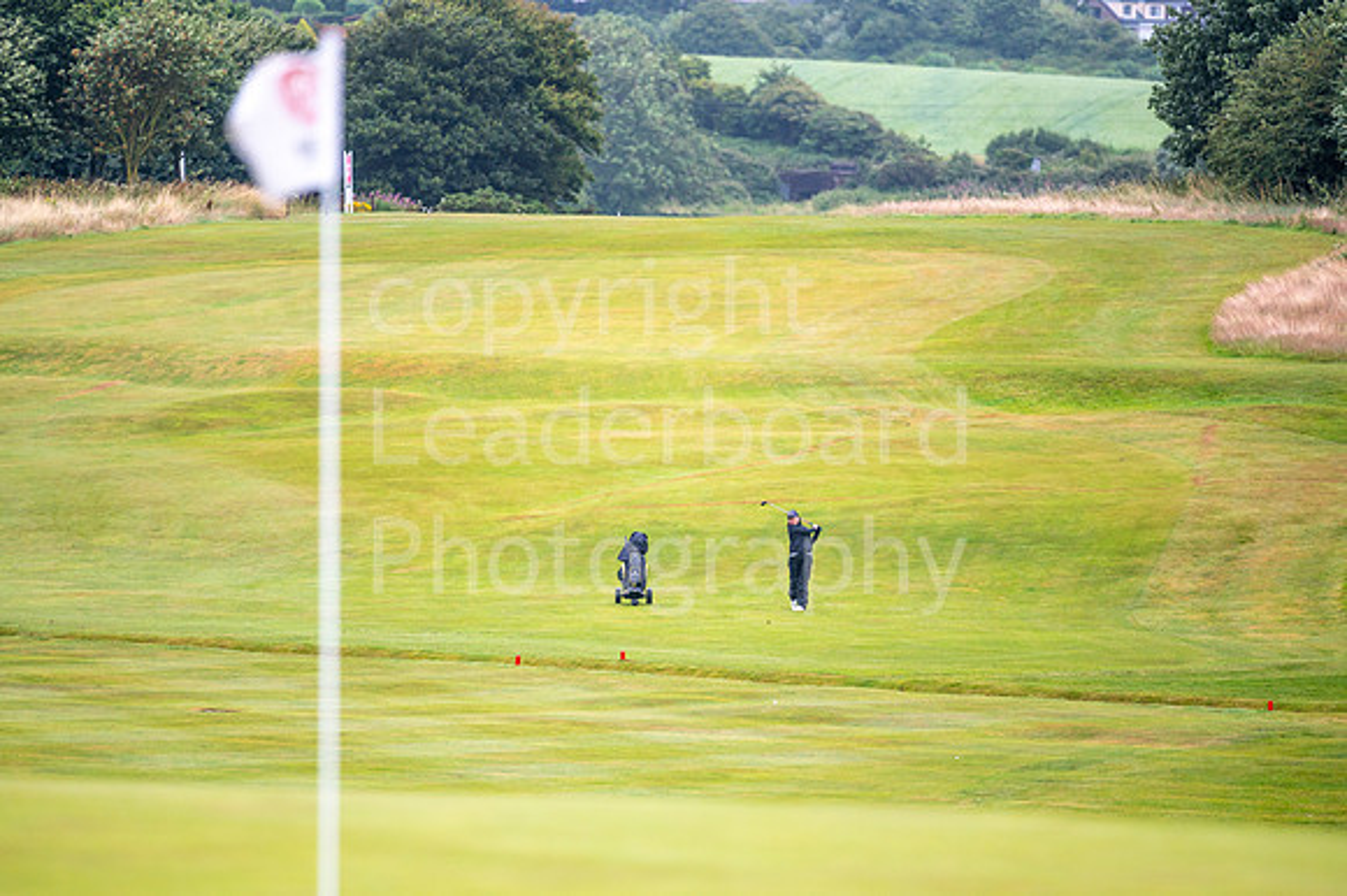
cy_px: 448
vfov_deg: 4.6
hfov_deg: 6.9
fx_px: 11218
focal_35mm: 300
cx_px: 674
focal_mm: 300
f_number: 4
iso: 500
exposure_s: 1/1600
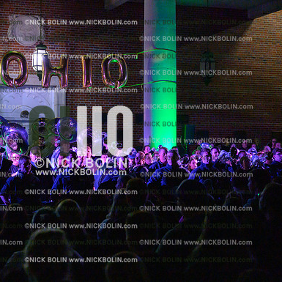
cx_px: 81
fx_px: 673
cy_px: 141
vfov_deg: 23.7
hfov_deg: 23.5
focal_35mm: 73
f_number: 4
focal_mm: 57
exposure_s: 1/500
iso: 12800
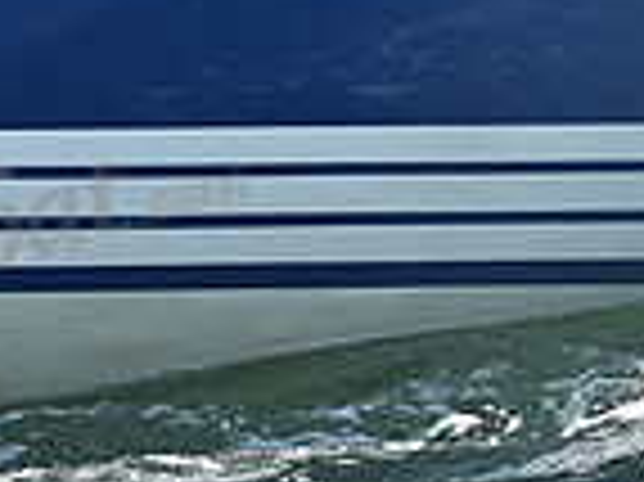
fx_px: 6246
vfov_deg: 4.4
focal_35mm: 336
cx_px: -617
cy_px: -381
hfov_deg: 5.8
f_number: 5.6
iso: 250
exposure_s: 1/1250
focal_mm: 86
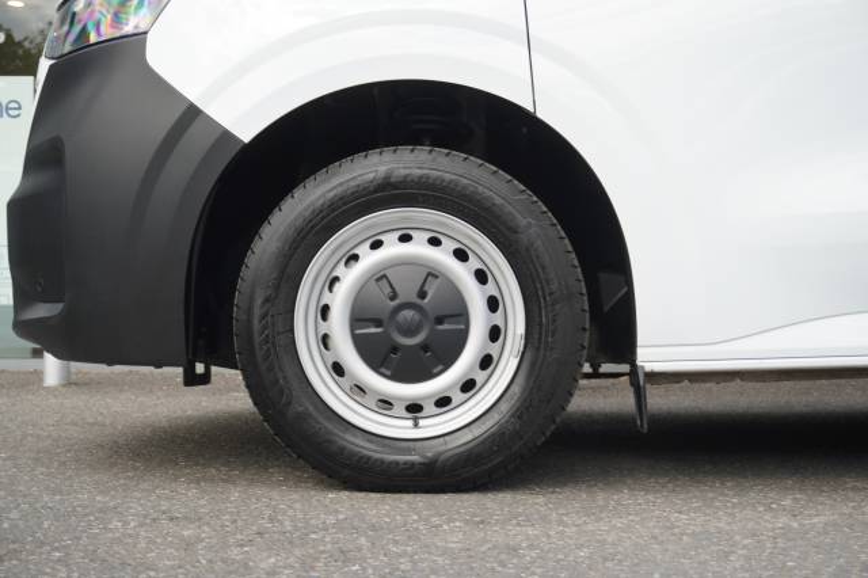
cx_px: 434
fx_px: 1229
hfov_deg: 38.9
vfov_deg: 26.5
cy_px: 289
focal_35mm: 51
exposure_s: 1/60
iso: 100
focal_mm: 34
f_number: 5.6
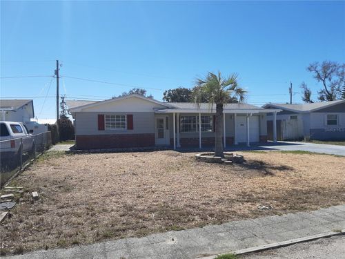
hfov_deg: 67.3
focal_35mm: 26
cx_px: 172
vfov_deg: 53.1
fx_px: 259
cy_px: 130
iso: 40
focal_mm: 3.93
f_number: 1.7
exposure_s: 1/3584
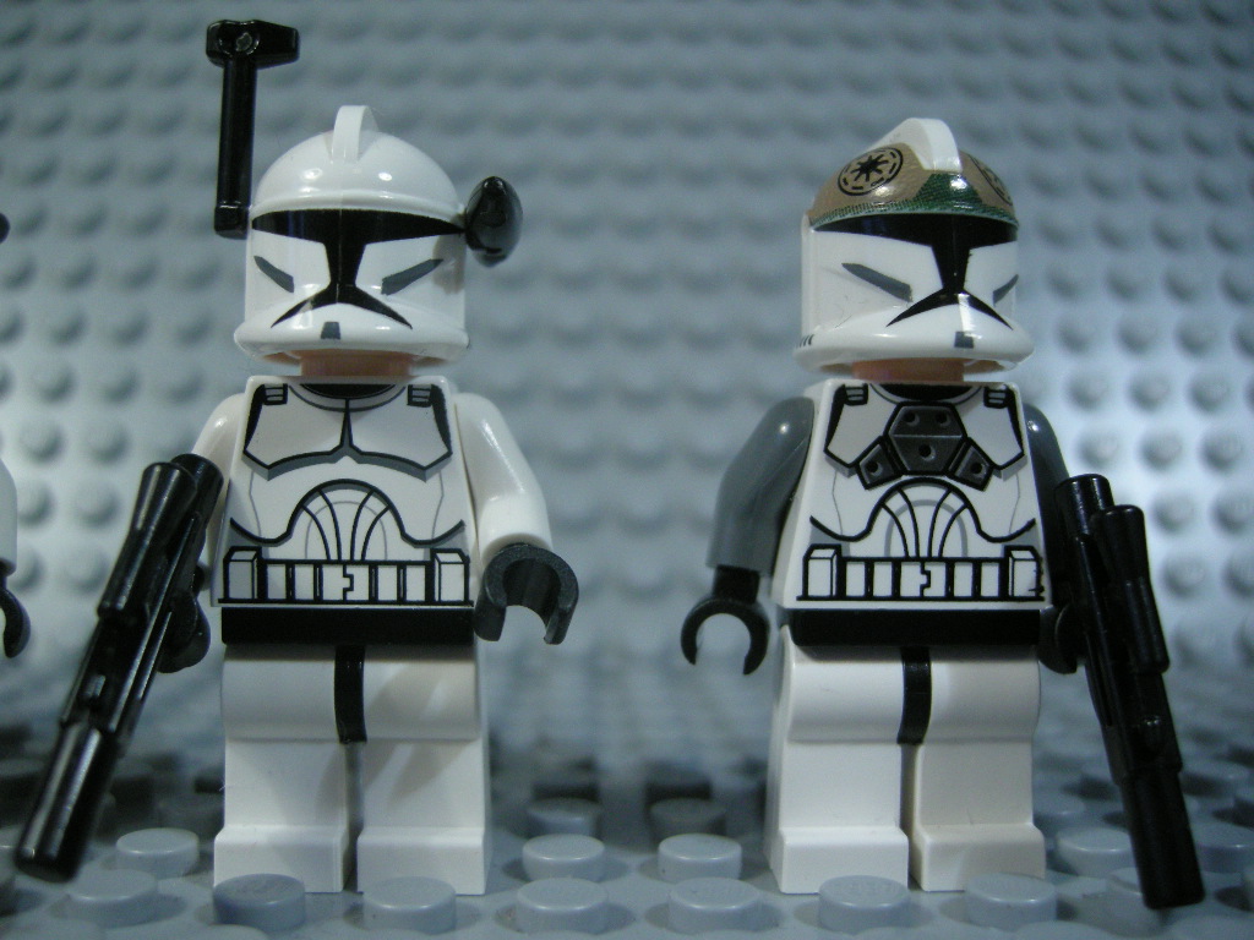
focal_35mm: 36
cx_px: 627
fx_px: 1304
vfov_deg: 39.7
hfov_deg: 51.4
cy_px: 470
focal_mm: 7.5
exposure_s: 1/66
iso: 256
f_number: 2.7
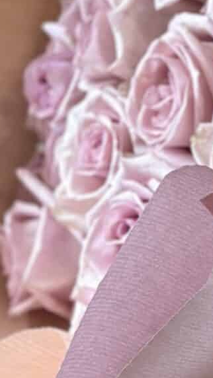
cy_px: 225
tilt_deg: -31.8
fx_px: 2348
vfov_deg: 9.2
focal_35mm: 234
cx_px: 582
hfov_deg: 5.0
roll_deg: +1.9
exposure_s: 1/120
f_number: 1.78
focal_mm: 6.86
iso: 125
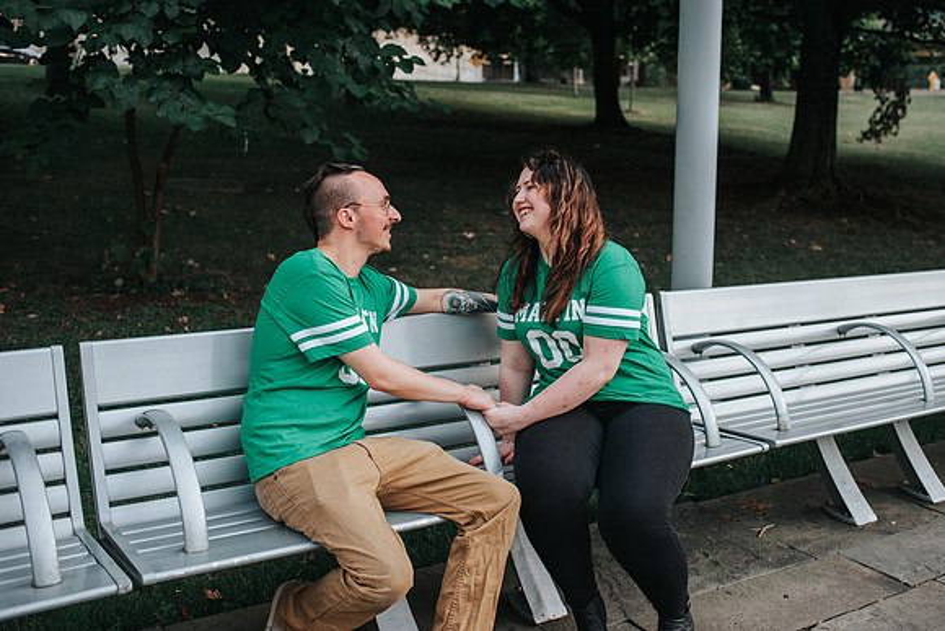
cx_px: 525
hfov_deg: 49.6
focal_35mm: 39
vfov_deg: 34.3
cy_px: 280
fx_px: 1021
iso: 500
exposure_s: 1/800
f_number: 3.2
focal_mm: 35
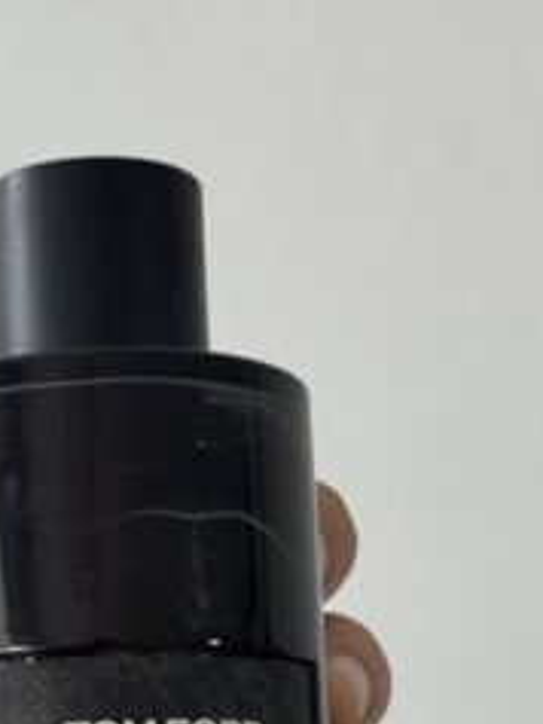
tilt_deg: -15.5
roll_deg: -0.5
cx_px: 92
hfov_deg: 12.7
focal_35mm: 116
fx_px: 2424
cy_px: 603
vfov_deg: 16.8
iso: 80
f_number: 1.78
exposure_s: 1/50
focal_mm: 6.76
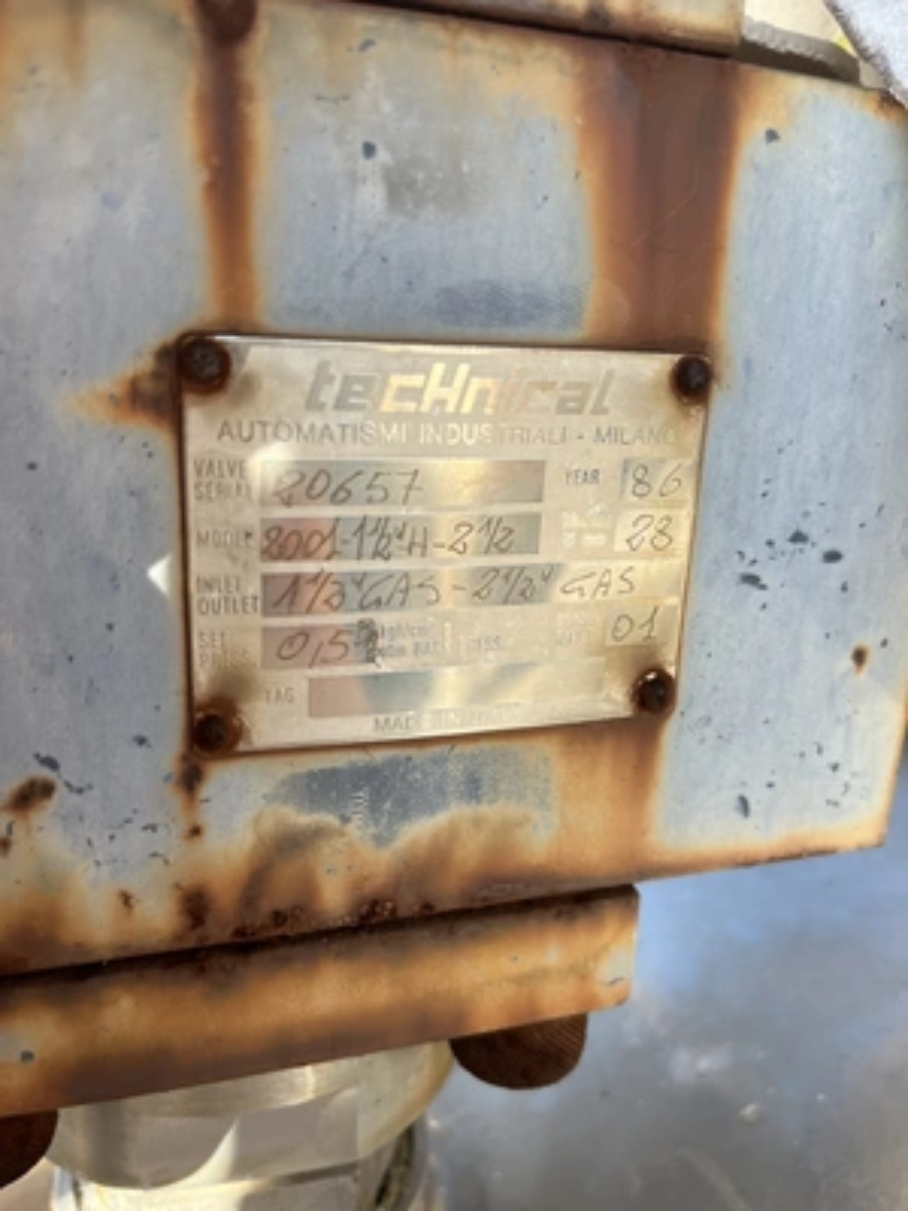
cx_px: 454
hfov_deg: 53.1
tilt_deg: -18.0
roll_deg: -0.2
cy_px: 606
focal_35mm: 26
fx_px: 909
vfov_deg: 67.3
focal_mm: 5.1
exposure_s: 1/787
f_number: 1.6
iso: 50
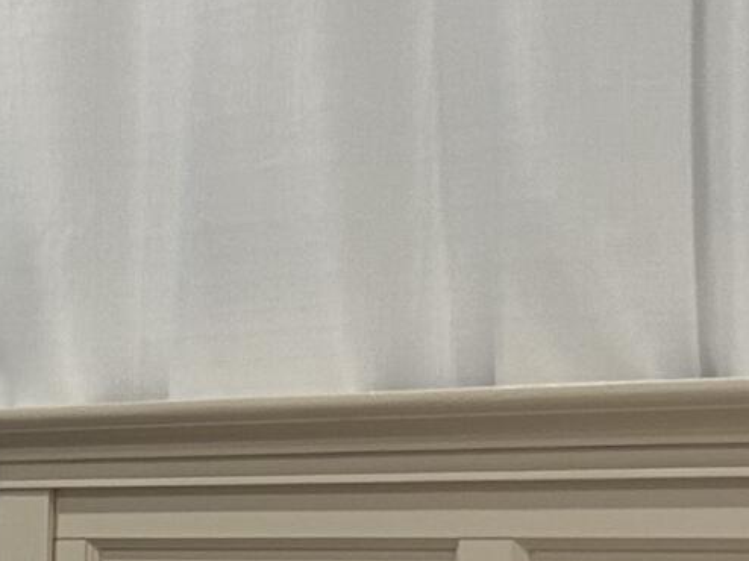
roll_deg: -0.6
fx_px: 3417
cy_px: 970
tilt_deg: -6.2
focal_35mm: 158
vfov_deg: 9.0
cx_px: -637
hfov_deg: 11.5
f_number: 1.5
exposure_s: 1/120
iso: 125
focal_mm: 5.7
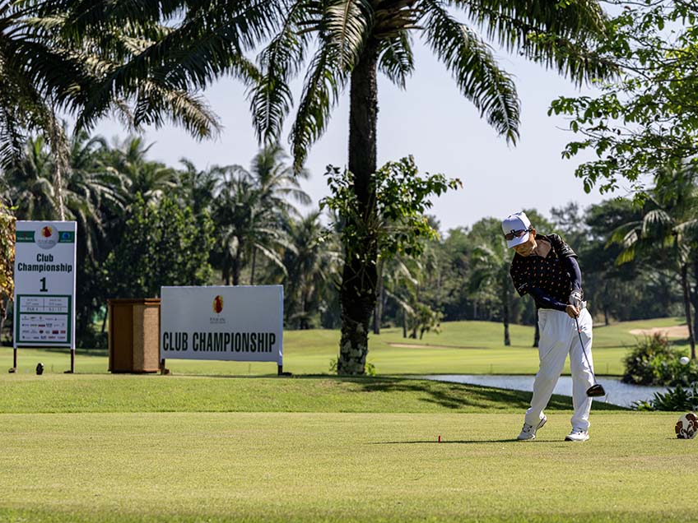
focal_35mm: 136
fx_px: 2742
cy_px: 262
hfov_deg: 14.5
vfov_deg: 10.9
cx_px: 355
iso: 450
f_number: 6.3
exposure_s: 1/2000
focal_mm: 125
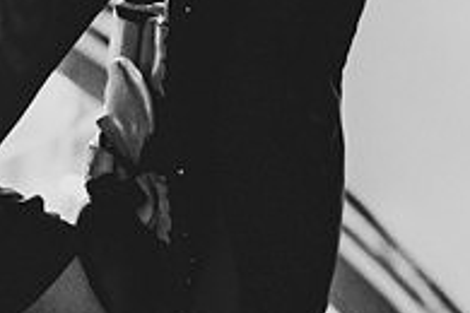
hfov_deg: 7.9
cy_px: 131
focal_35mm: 262
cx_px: 335
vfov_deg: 5.2
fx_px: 3420
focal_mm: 51
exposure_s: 1/400
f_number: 3.5
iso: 12800
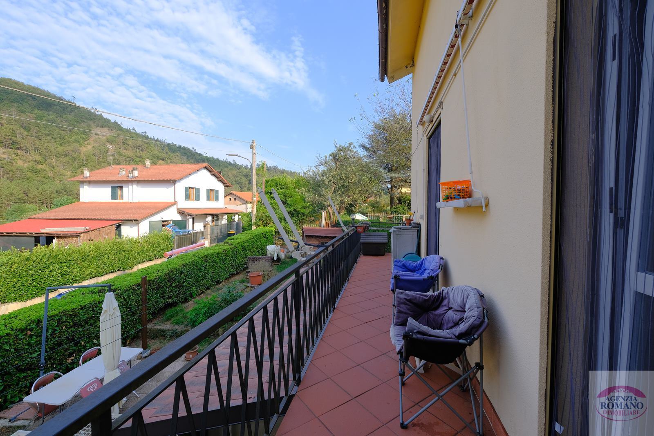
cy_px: 218
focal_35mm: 15
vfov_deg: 77.3
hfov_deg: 100.4
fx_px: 273
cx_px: 327
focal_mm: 10
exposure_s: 1/300
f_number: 5.6
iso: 320
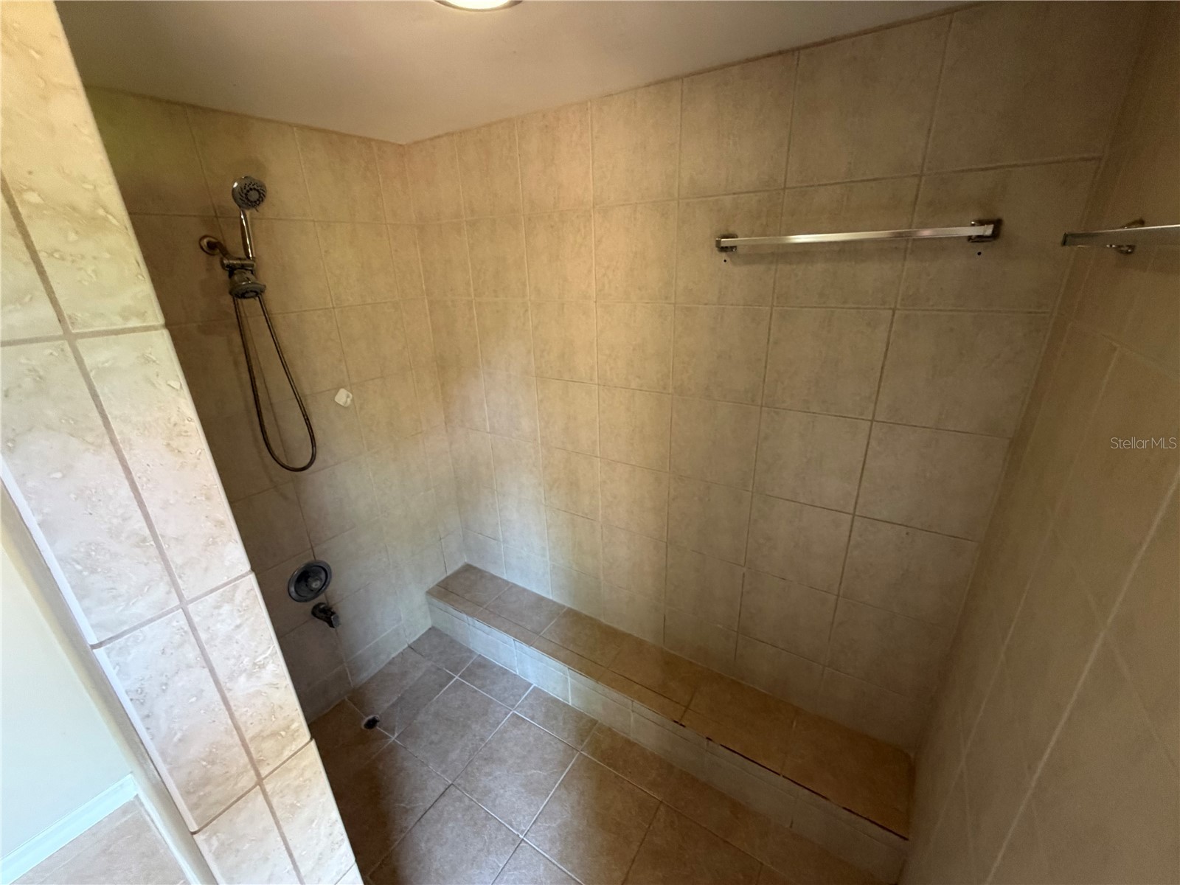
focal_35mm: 14
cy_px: 442
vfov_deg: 85.7
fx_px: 477
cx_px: 590
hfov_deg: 102.1
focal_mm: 2.22
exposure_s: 1/60
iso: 400
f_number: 2.2
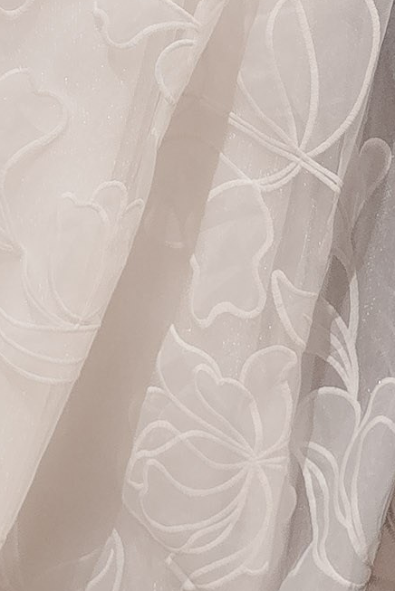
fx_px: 4850
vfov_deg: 6.7
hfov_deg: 4.7
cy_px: -766
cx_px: 237
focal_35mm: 295
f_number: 2.8
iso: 1000
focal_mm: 37
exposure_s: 1/160
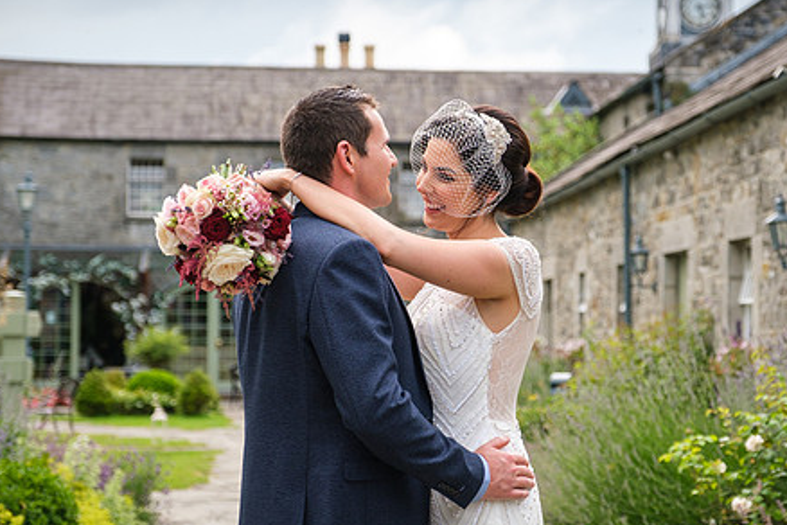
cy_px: 281
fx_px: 2426
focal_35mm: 111
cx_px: 482
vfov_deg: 12.3
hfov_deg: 18.4
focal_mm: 55
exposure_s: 1/2000
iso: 400
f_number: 3.2
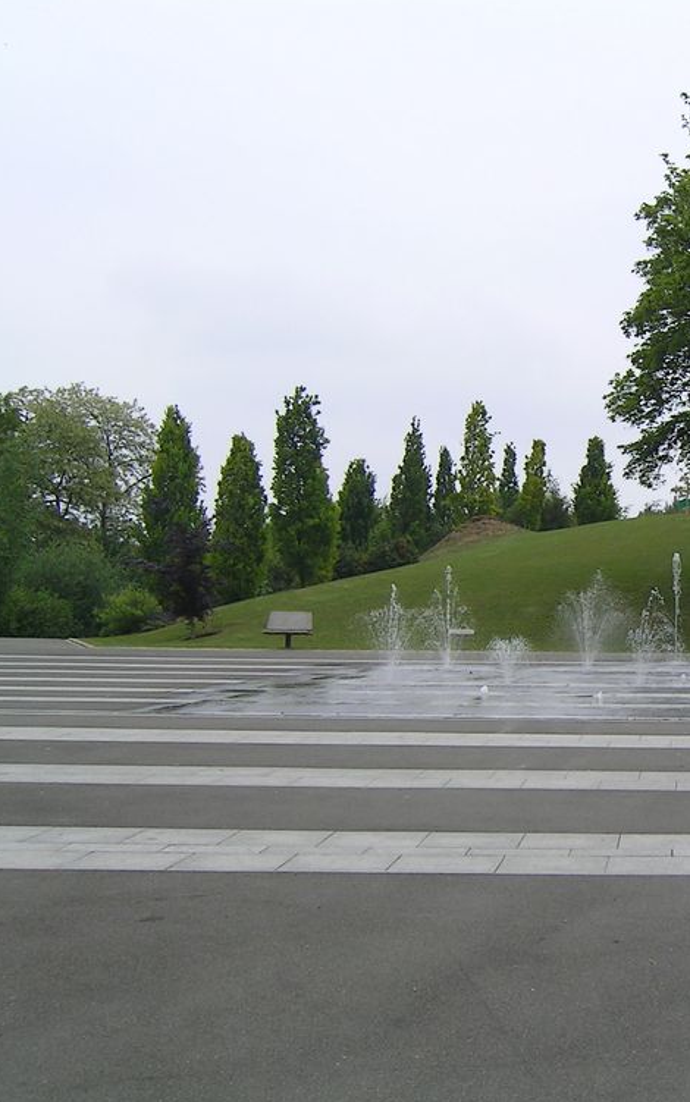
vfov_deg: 38.9
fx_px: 1563
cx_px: 696
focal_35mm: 52
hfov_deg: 23.8
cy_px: 544
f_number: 4.8
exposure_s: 1/320
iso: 50
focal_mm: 5.6
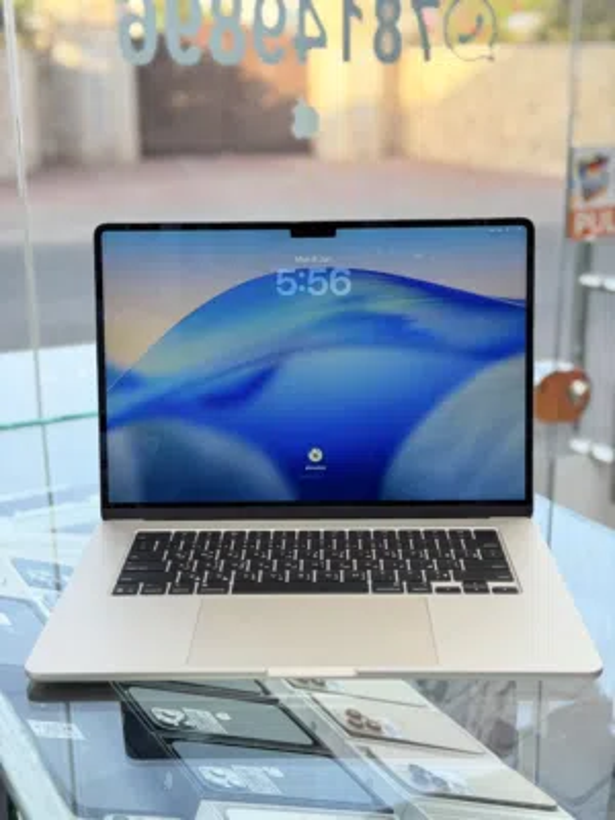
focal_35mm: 48
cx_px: 308
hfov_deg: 30.3
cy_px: 410
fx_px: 1137
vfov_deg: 39.7
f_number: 1.78
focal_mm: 6.76
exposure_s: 1/298
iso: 80
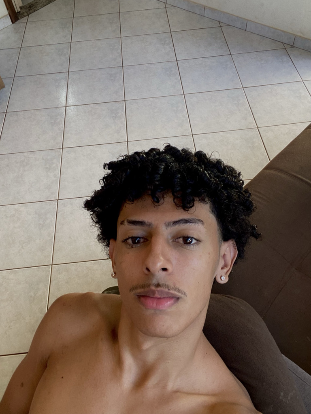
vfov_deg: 60.0
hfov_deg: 46.8
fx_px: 359
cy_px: 207
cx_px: 156
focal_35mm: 30
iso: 125
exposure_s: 1/60
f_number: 2.2
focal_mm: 2.71
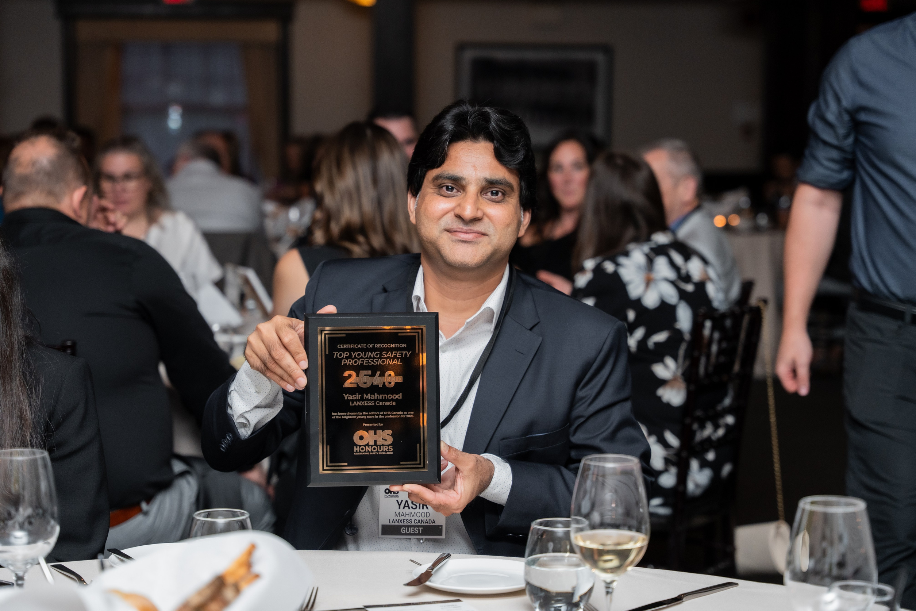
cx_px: 459
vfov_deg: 18.7
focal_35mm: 73
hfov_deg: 27.7
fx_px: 1858
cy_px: 306
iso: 1250
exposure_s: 1/200
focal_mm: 70
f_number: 2.8
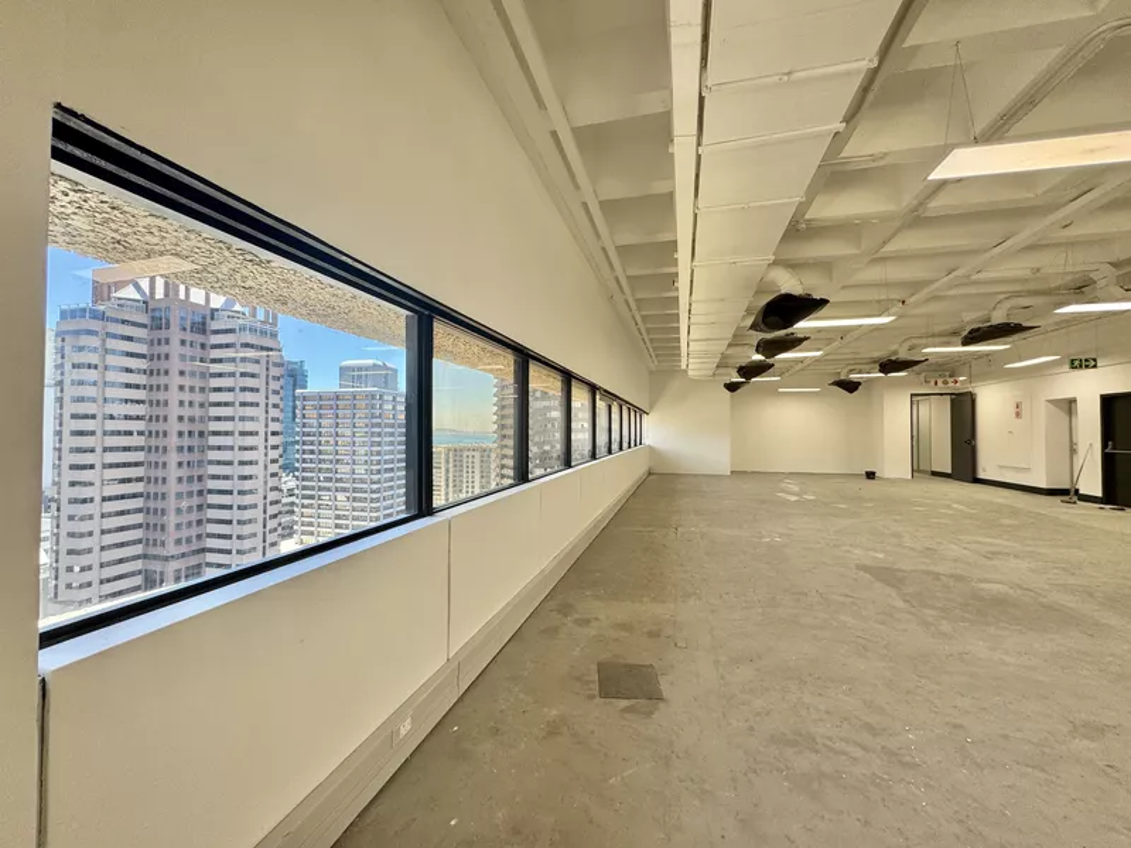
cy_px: 424
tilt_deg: +0.5
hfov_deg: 102.1
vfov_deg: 85.7
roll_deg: -0.1
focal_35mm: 14
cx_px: 566
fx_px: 457
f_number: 2.2
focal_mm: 2.22
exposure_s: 1/100
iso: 50
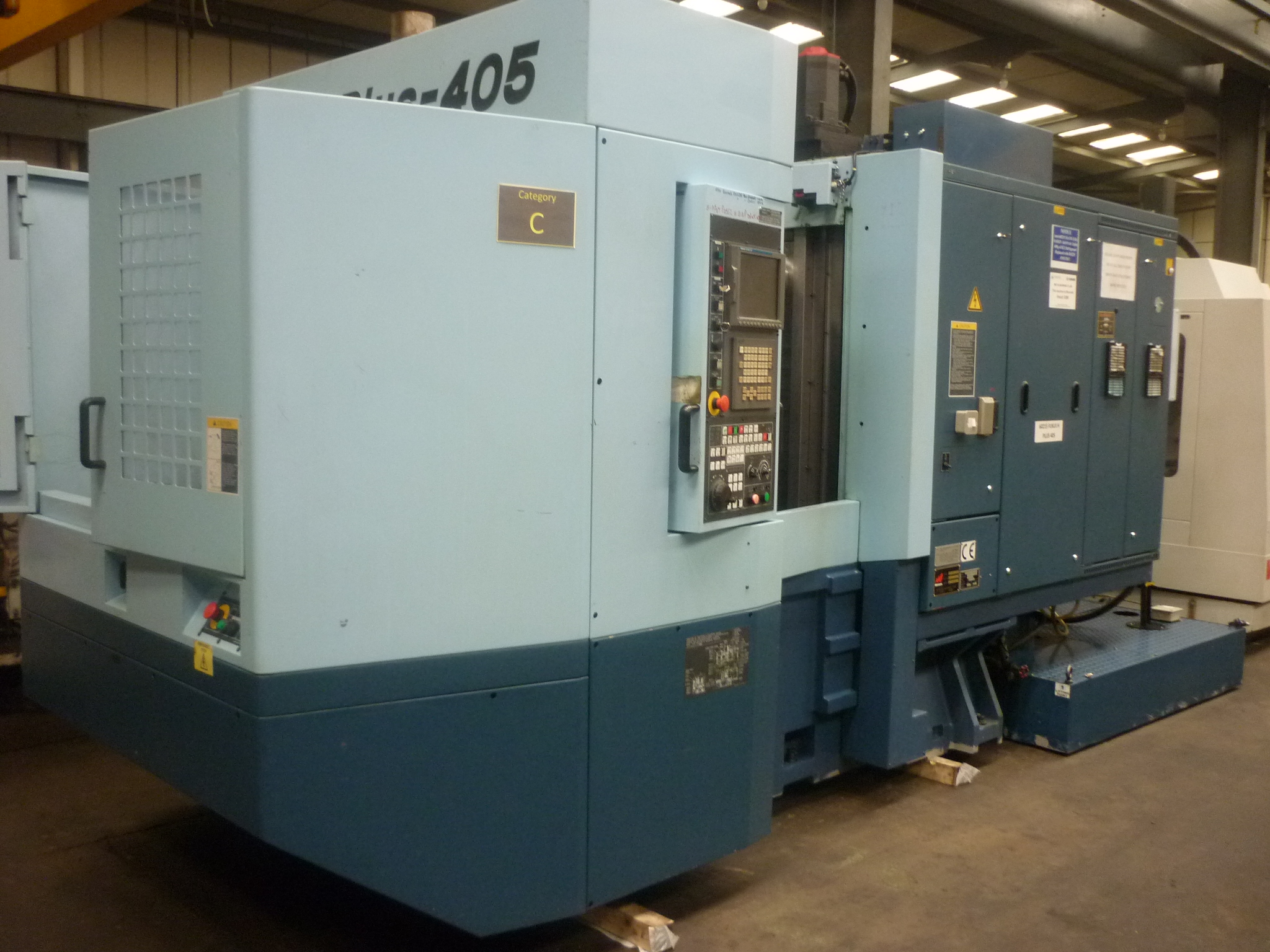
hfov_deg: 55.4
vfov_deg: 42.9
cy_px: 476
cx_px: 635
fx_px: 1211
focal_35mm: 33
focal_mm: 5.5
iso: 320
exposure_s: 1/30
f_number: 2.8
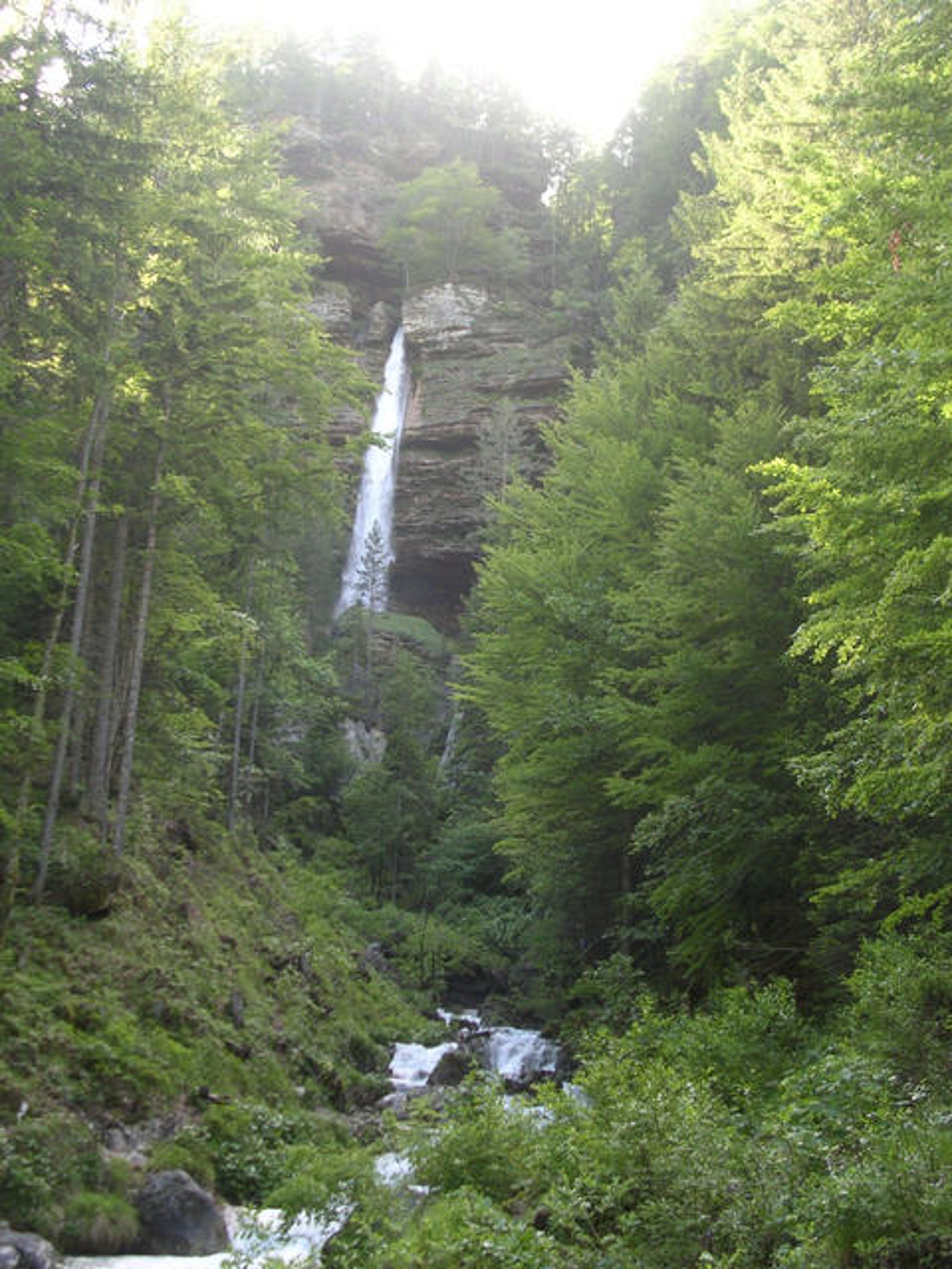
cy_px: 634
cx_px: 476
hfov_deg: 29.7
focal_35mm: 49
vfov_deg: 38.9
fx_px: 1797
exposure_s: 1/33.2
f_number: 3.1
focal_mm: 7.5
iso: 100
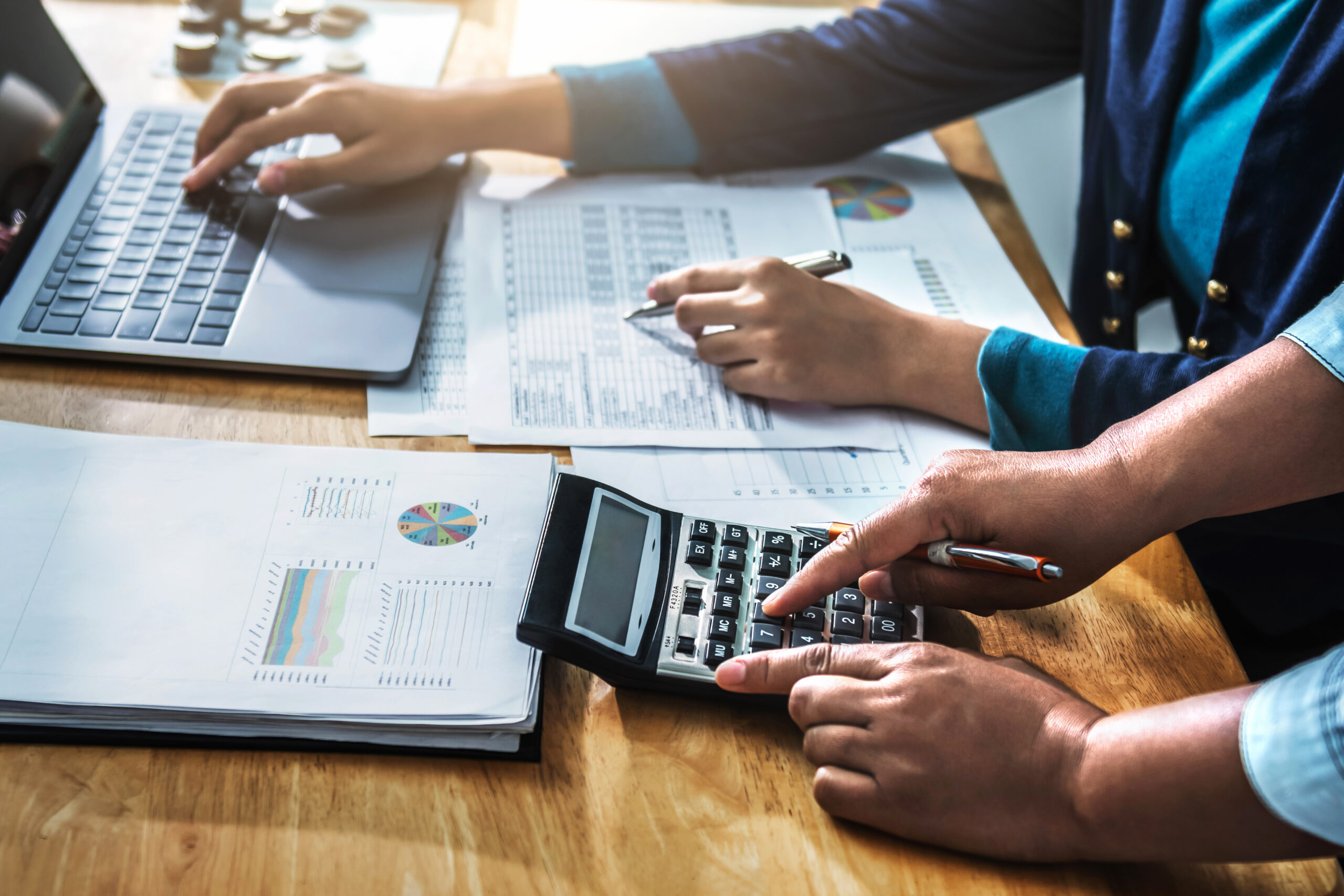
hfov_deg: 30.5
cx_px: 672
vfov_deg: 20.6
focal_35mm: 66
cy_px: 448
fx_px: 2464
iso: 100
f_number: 3.2
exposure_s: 1/100
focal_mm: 44
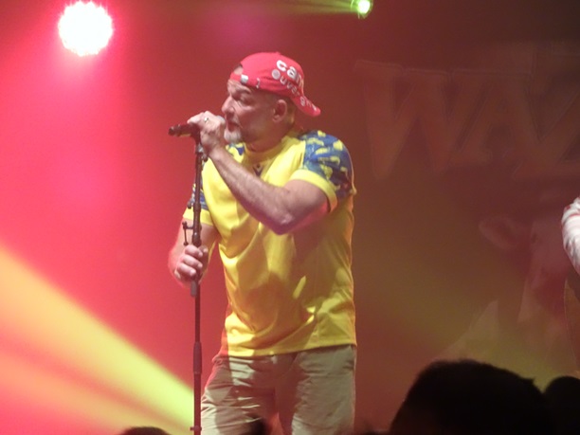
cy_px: 218
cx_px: 290
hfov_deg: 7.3
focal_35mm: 271
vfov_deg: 5.5
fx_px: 4541
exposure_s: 1/20
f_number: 6.3
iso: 1000
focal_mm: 46.32
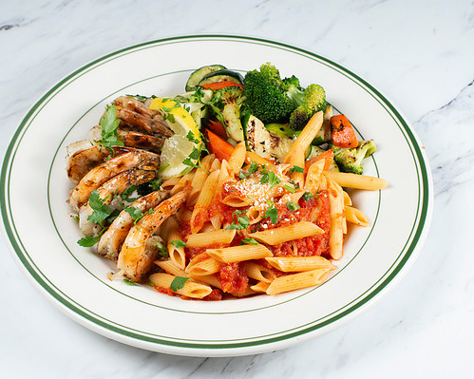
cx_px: 222
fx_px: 954
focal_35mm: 68
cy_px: 200
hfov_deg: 27.9
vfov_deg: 22.5
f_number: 9
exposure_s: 1/200
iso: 200
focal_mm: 50
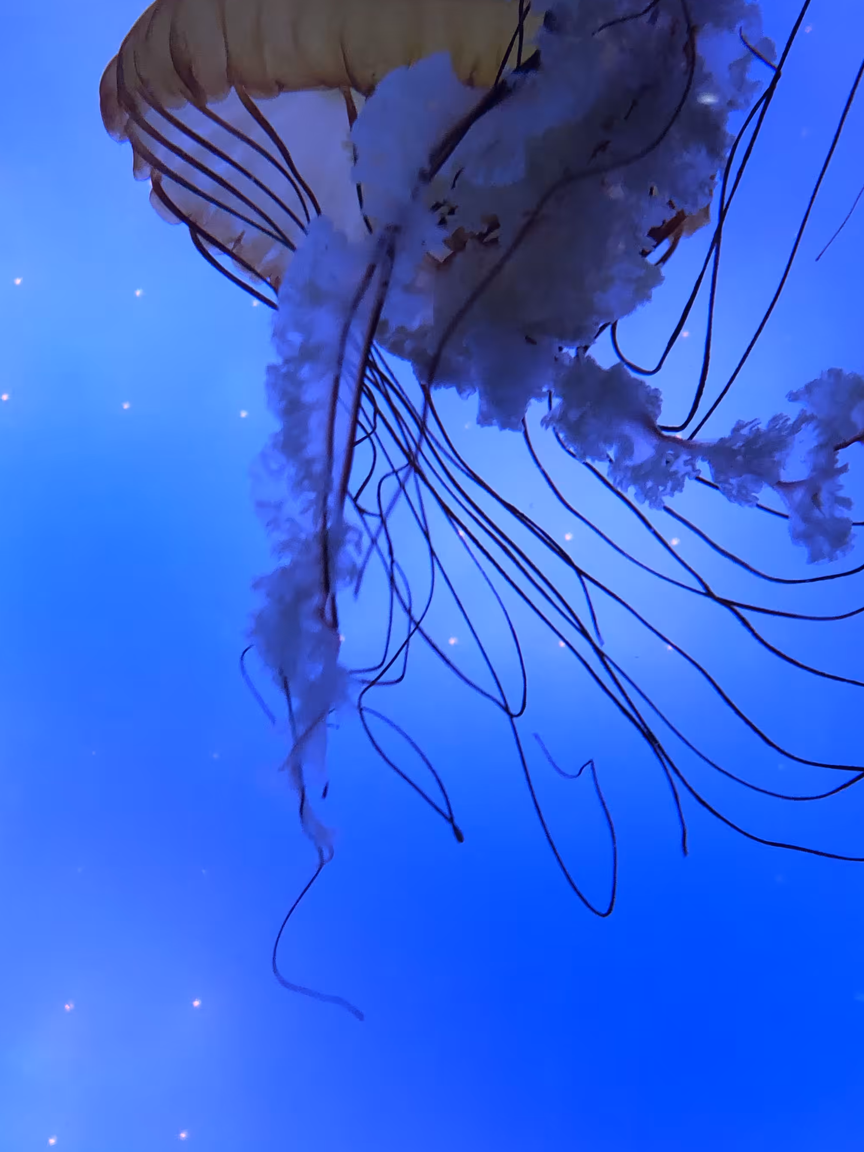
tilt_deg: +11.5
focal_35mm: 42
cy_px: 468
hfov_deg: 34.0
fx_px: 1398
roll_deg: -1.3
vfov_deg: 44.6
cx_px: 589
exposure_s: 1/15
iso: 64
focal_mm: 3.99
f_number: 1.8
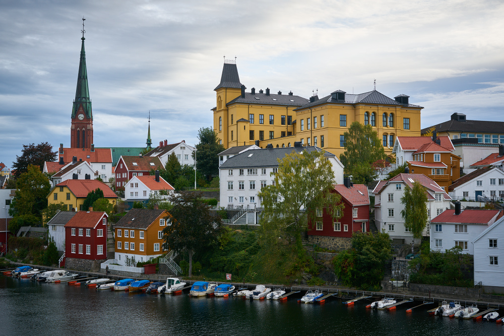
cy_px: 168
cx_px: 252
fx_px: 700
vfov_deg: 27.0
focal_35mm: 50
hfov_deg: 39.6
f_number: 8
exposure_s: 1/100
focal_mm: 50
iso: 100
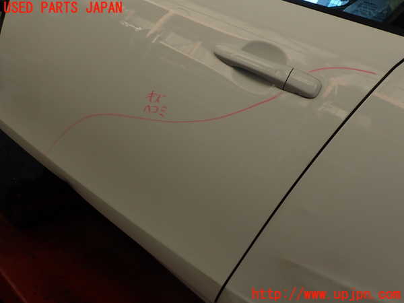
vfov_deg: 46.8
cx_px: 202
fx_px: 350
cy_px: 152
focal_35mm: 30
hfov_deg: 60.0
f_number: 3.2
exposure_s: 1/125
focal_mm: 5.4
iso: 100
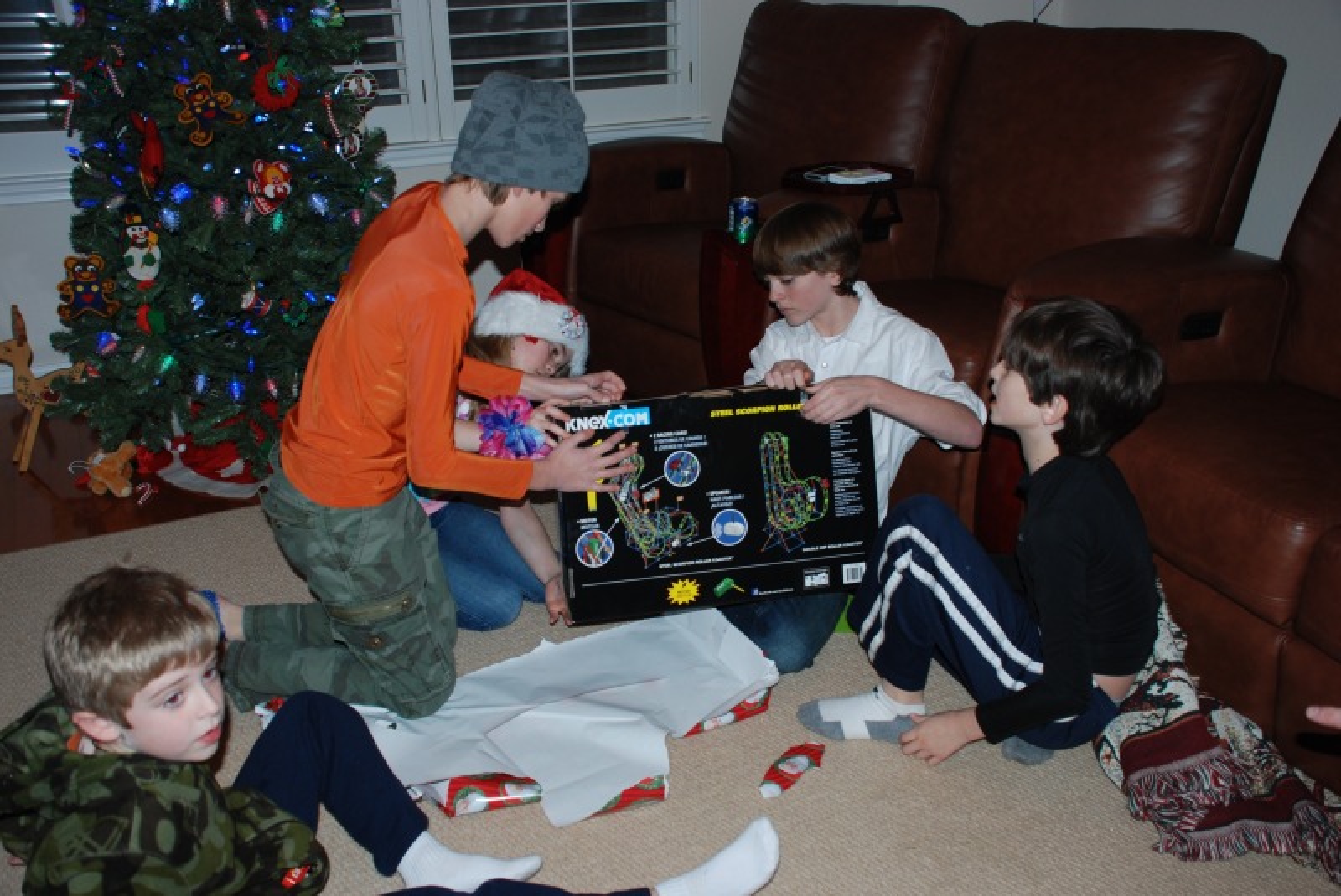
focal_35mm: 33
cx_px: 670
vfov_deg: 40.0
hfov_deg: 57.2
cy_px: 448
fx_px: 1230
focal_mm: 22
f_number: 3.8
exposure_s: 1/60
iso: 200
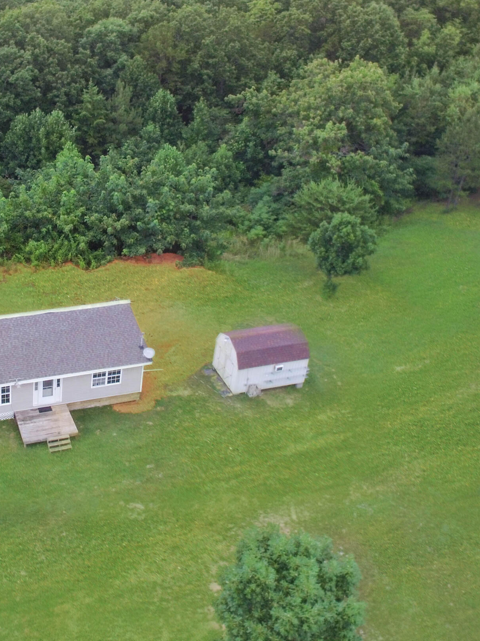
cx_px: 75
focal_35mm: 37
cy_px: 247
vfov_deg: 49.7
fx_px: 684
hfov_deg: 36.9
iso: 100
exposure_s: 1/370
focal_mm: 3.61
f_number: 2.8
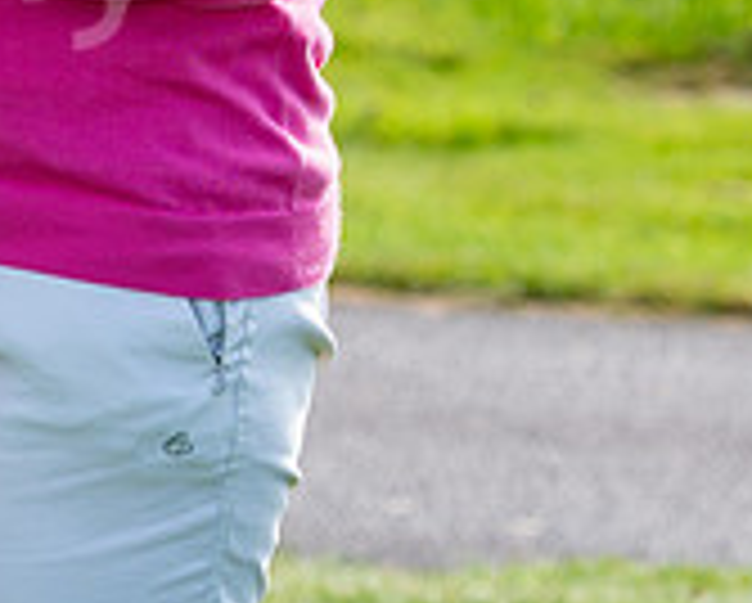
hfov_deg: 3.7
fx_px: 11475
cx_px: -561
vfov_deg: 3.0
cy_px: -478
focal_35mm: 515
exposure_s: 1/200
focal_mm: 120
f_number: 6.3
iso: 100
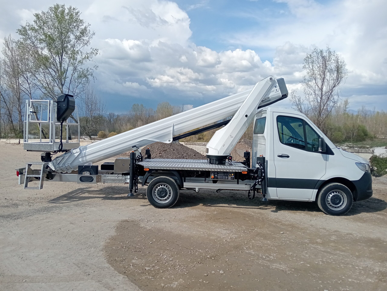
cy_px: 146
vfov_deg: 49.9
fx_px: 314
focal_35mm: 28
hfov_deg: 63.4
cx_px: 194
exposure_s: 1/1307
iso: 103
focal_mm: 3.98
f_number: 1.8
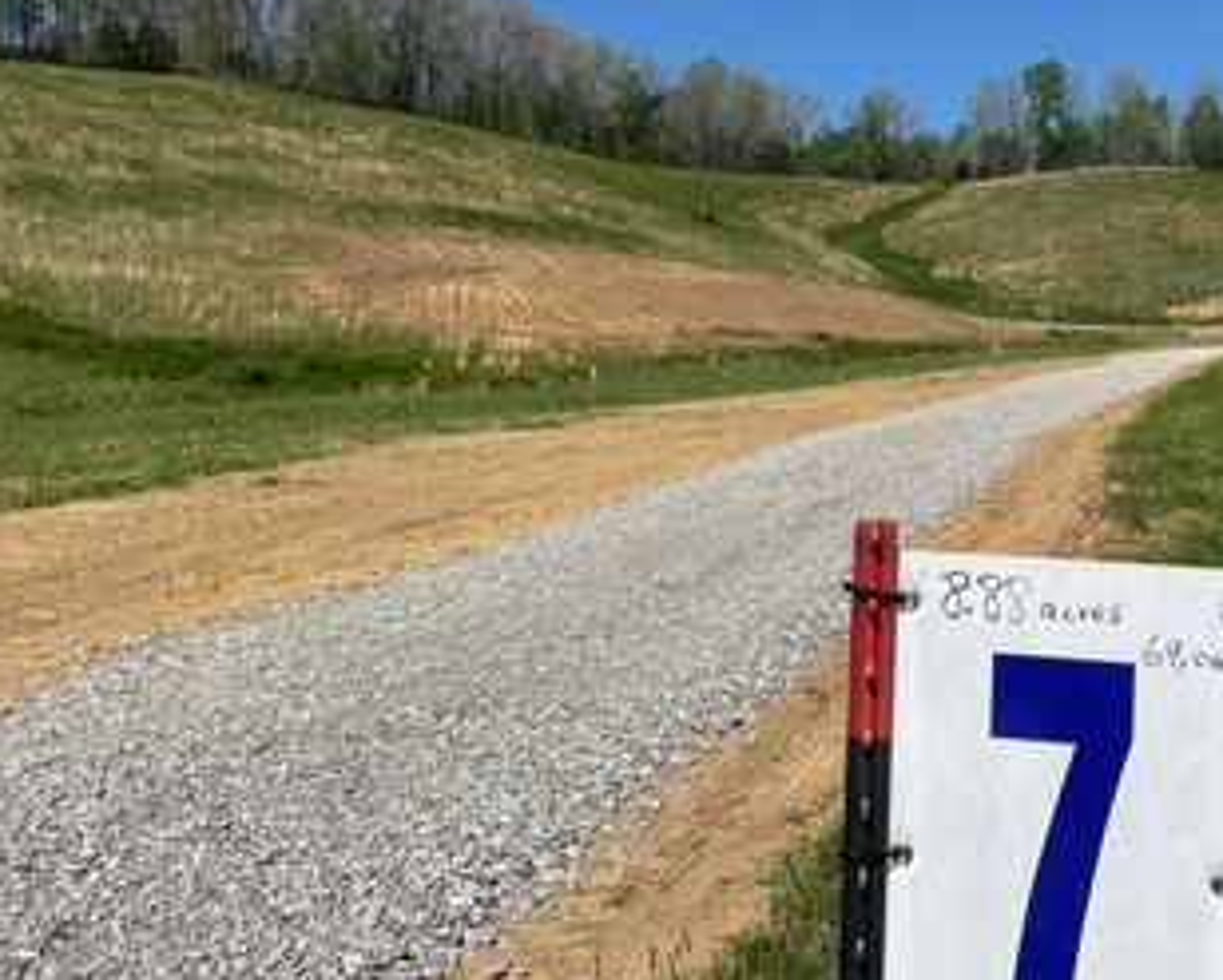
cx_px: 762
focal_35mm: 38
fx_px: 1377
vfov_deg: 39.1
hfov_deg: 47.5
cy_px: 427
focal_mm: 6.86
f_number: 1.78
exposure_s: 1/8197
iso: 80
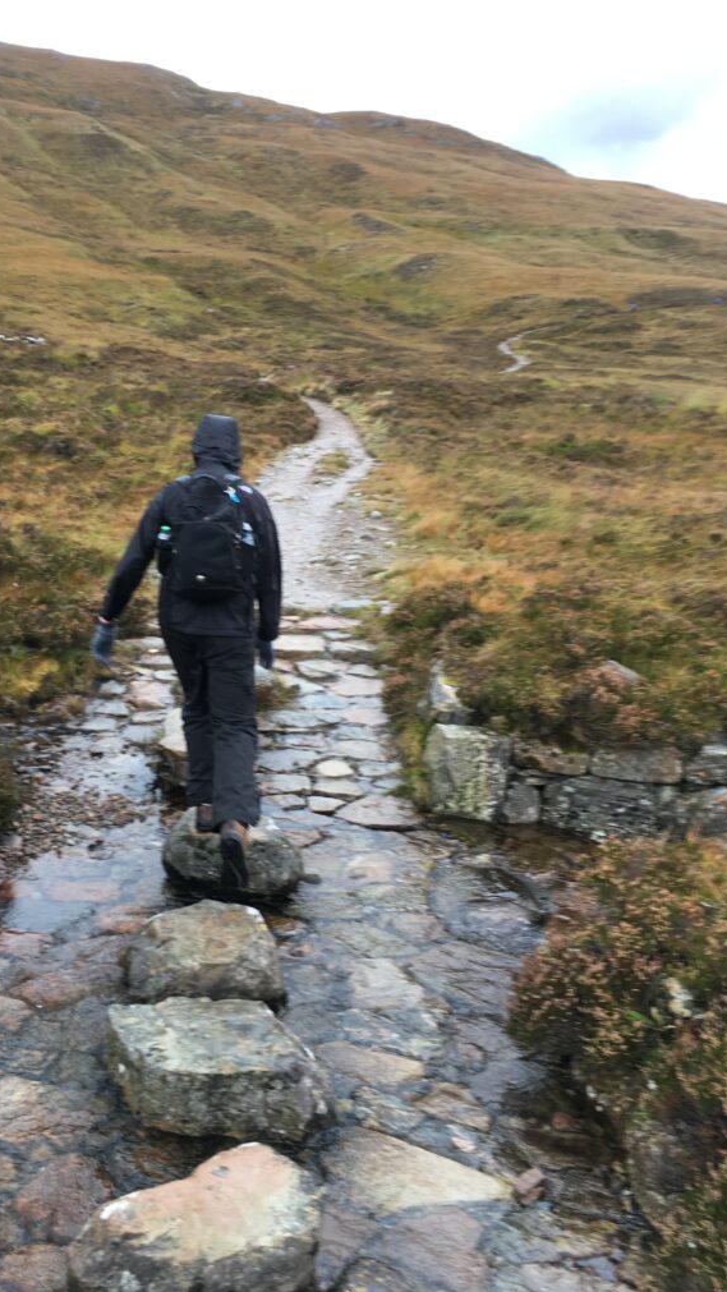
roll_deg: +1.7
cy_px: 642
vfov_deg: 61.0
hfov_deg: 36.4
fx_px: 1096
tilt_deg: -13.8
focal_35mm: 32
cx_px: 253
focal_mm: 4.15
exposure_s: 1/100
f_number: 2.2
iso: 25
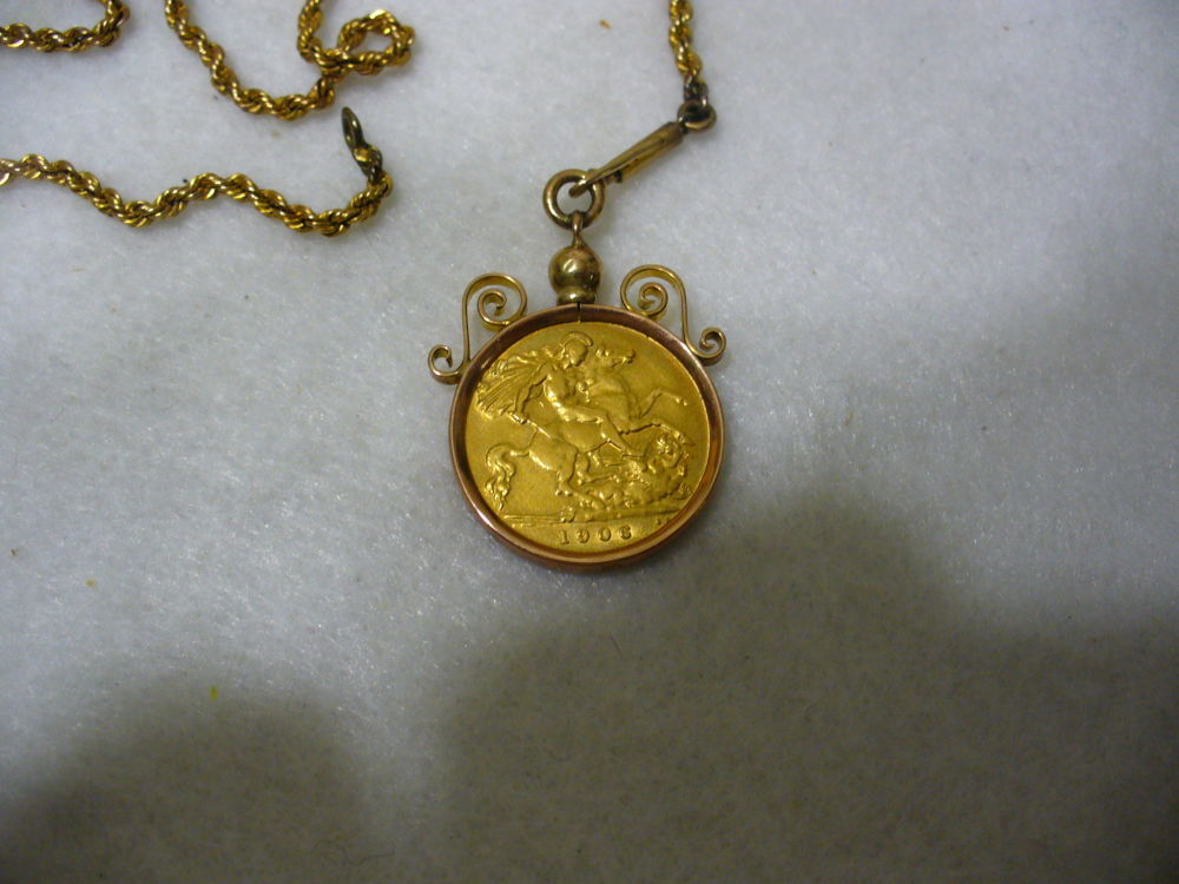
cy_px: 442
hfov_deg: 50.1
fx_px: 1260
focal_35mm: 37
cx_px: 590
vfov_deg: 38.7
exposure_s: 1/30
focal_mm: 6.1
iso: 160
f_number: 2.8
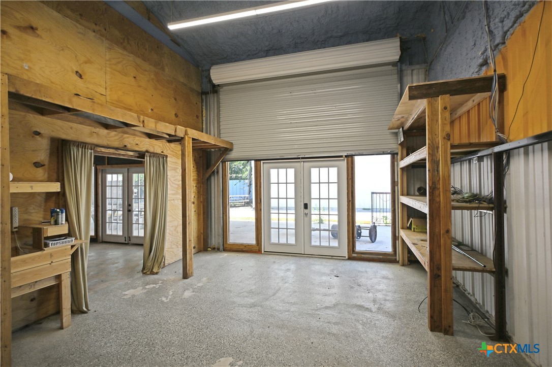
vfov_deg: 67.3
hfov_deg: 90.0
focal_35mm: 18
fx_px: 276
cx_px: 276
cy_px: 184
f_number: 3.5
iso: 64
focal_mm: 12
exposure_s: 1/50
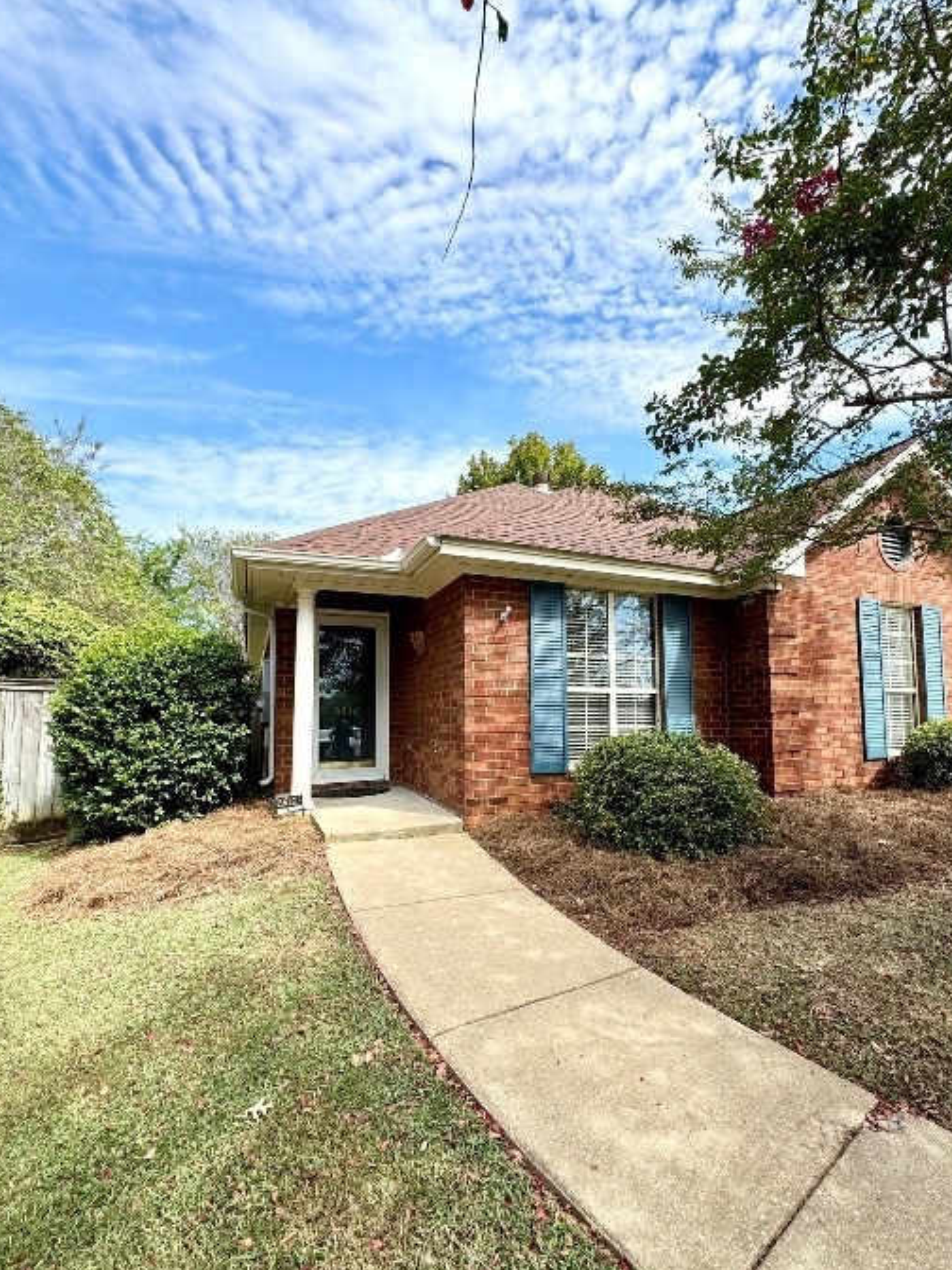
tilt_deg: +3.4
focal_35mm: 16
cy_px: 677
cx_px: 519
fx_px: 587
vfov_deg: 94.4
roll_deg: +0.8
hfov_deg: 77.9
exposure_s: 1/932
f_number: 2.2
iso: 50
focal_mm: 2.22
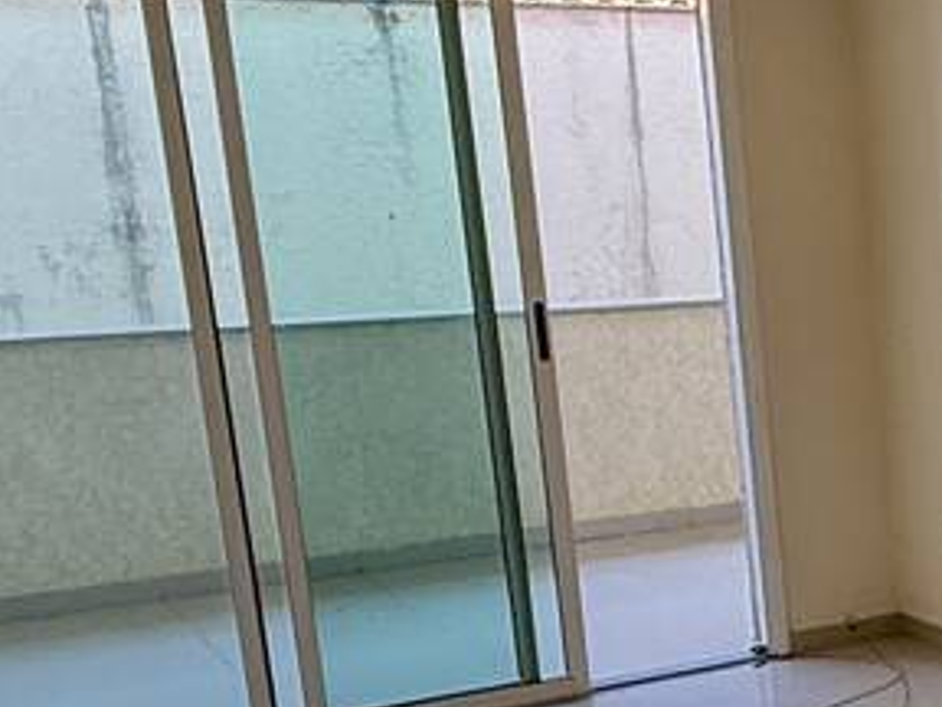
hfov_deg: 21.3
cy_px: 547
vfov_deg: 20.8
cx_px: 1567
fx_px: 1905
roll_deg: +0.5
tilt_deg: -11.2
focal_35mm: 70
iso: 200
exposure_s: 1/120
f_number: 2.2
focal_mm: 2.22
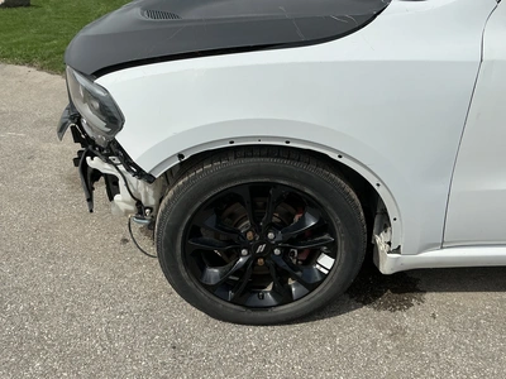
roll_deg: -0.5
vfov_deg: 49.7
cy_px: 190
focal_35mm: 28
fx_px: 409
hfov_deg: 63.4
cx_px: 253
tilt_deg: -30.5
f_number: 1.8
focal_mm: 3
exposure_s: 1/3788
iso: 25
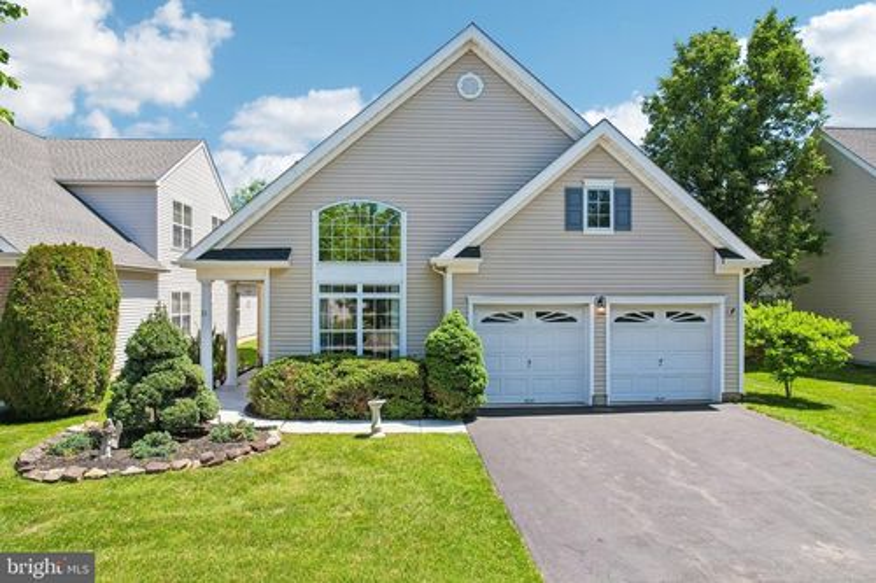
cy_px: 292
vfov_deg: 57.2
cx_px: 438
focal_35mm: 22
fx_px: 535
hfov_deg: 78.6
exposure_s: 1/730
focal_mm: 8.4
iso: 100
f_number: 2.8
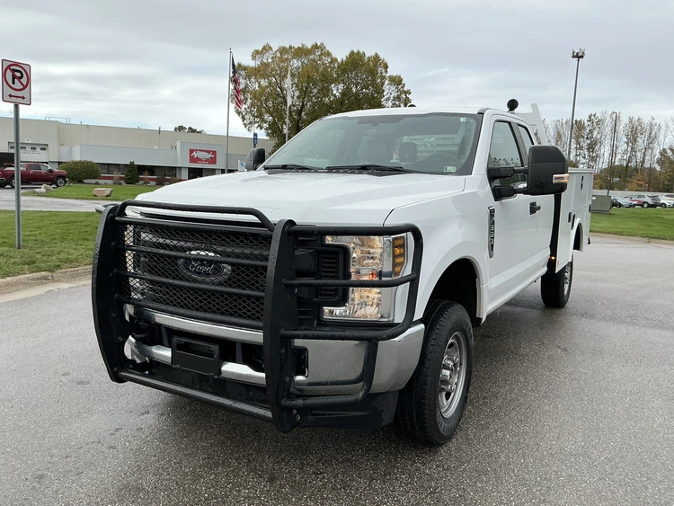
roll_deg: -1.9
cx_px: 337
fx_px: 545
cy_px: 253
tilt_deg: -4.9
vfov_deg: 49.8
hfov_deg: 63.4
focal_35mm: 28
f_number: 1.8
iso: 25
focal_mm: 3
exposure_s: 1/1035
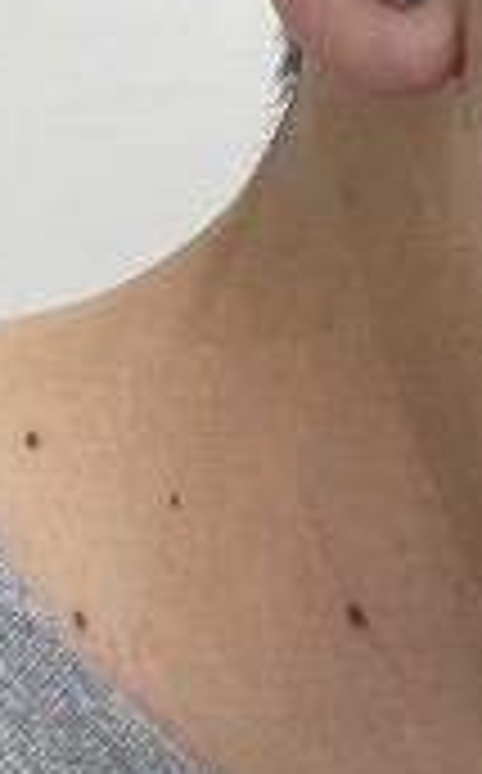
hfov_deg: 17.6
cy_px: -36
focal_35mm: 74
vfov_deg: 26.1
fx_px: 1561
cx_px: 216
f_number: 2.2
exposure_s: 1/60
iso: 100
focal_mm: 2.71
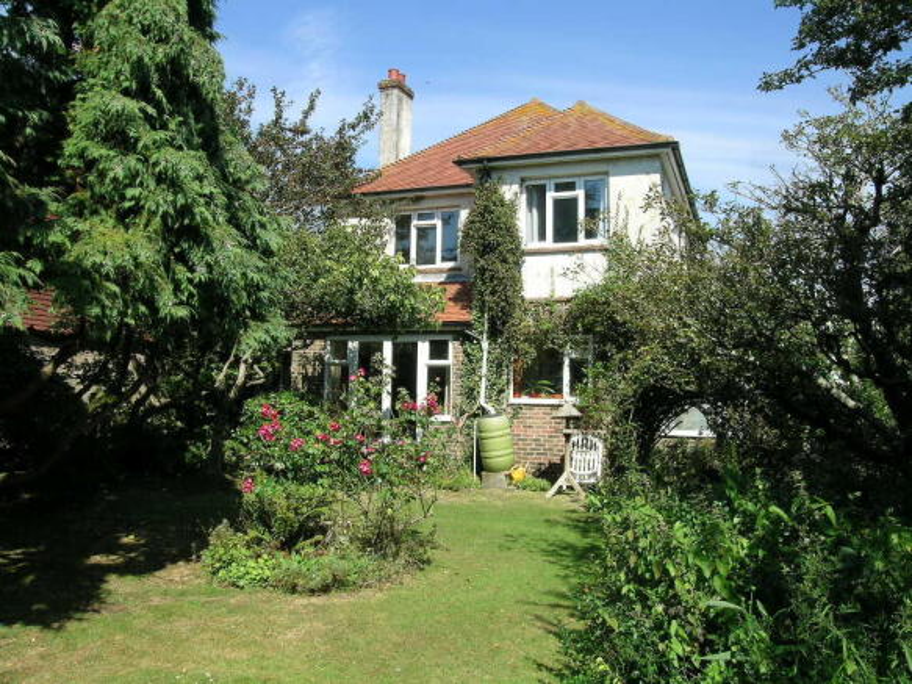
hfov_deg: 58.4
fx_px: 817
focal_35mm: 31
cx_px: 456
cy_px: 342
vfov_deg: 45.4
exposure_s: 1/198
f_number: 6.5
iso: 50
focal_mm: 6.5
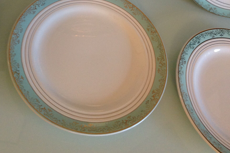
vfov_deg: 23.8
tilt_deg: -47.1
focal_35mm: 54
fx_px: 345
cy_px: -7
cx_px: 123
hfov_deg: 36.9
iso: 160
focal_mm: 4.28
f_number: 2.4
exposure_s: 1/17
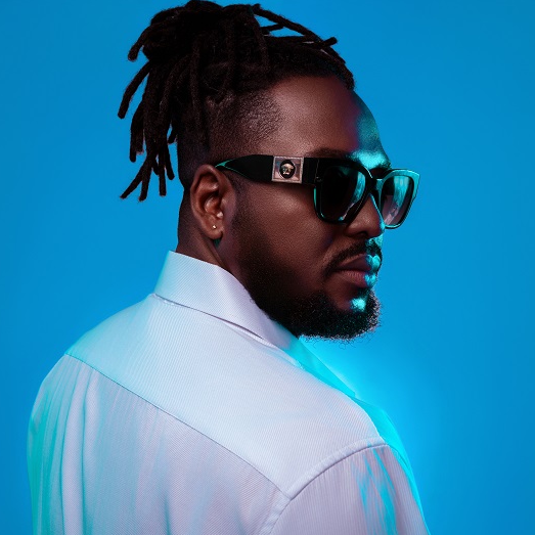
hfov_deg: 26.4
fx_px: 1137
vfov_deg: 26.5
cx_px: 332
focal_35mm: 65
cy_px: 271
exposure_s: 1/160
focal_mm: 50
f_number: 8
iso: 100
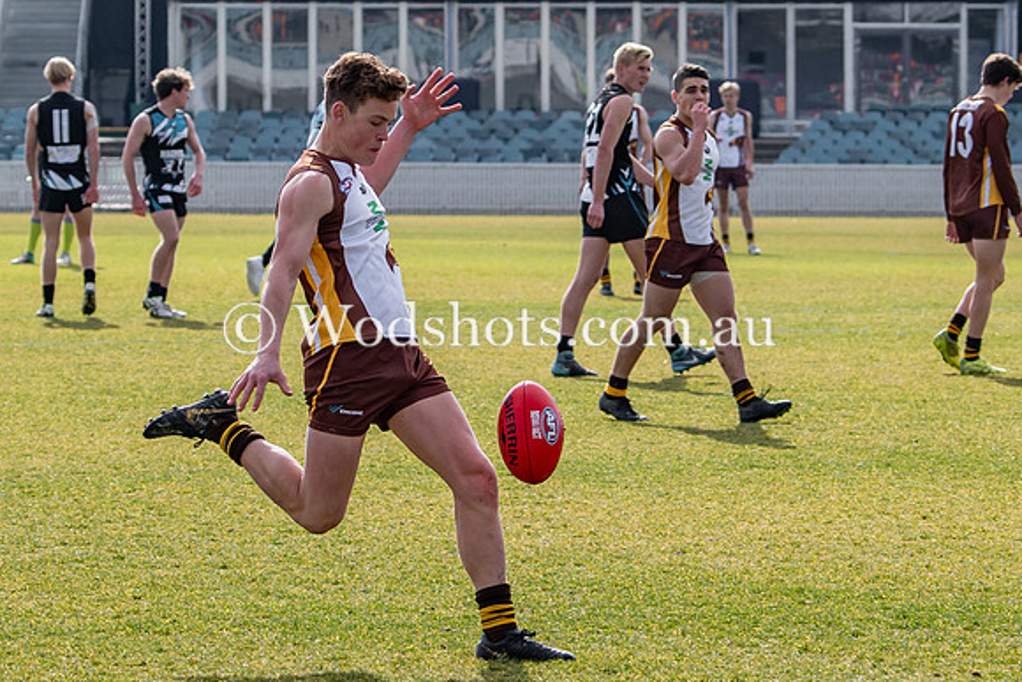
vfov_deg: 4.8
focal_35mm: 287
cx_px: 459
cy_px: 211
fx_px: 8153
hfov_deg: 7.2
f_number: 4
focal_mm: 82
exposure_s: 1/1000
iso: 100
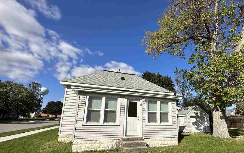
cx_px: 138
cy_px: 94
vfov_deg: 64.3
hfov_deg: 90.6
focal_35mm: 18
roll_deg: -1.1
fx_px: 120
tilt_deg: +12.0
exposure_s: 1/4132
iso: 50
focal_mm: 2.22
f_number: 2.2
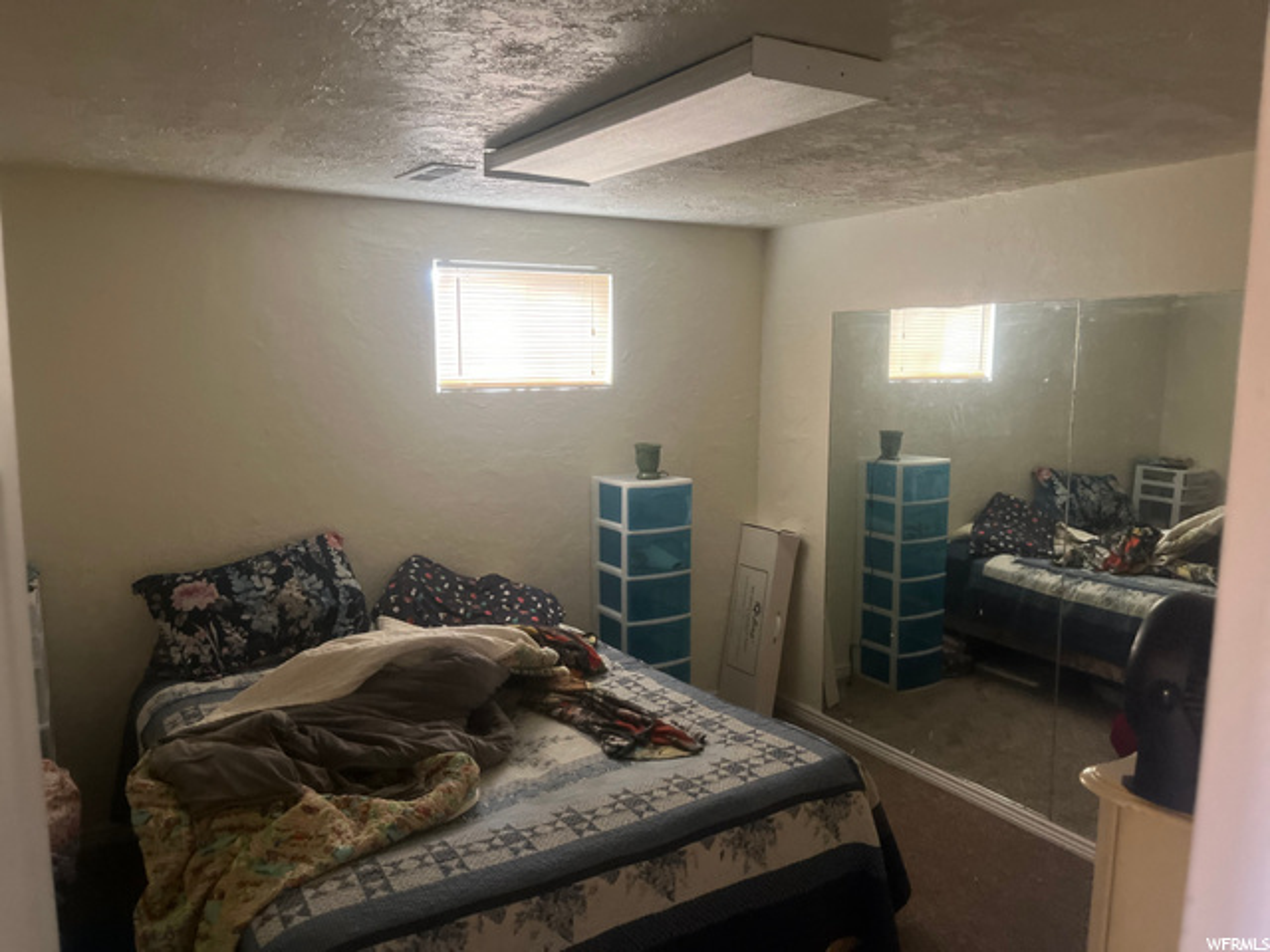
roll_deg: +0.1
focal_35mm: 26
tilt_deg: -7.1
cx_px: 635
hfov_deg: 67.3
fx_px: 954
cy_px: 476
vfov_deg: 53.1
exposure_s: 1/40
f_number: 1.6
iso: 500
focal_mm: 5.1
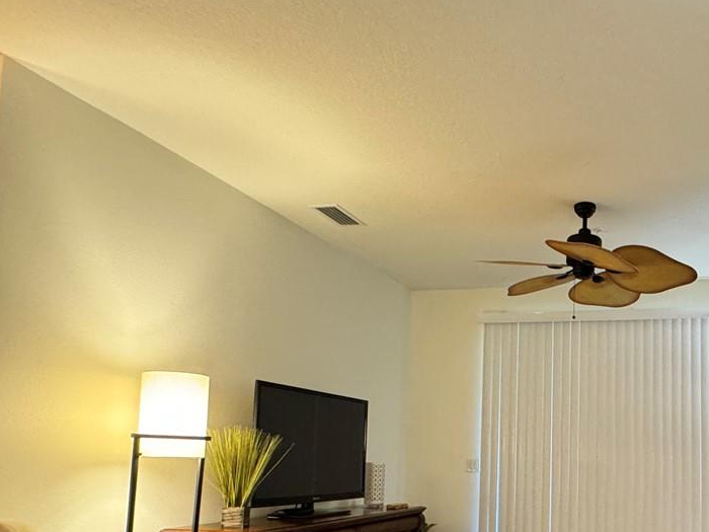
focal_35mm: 32
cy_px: 404
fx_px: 655
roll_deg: -1.5
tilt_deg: +4.6
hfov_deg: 52.6
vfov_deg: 42.7
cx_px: 581
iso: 500
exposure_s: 1/60
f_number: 2.2
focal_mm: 2.22
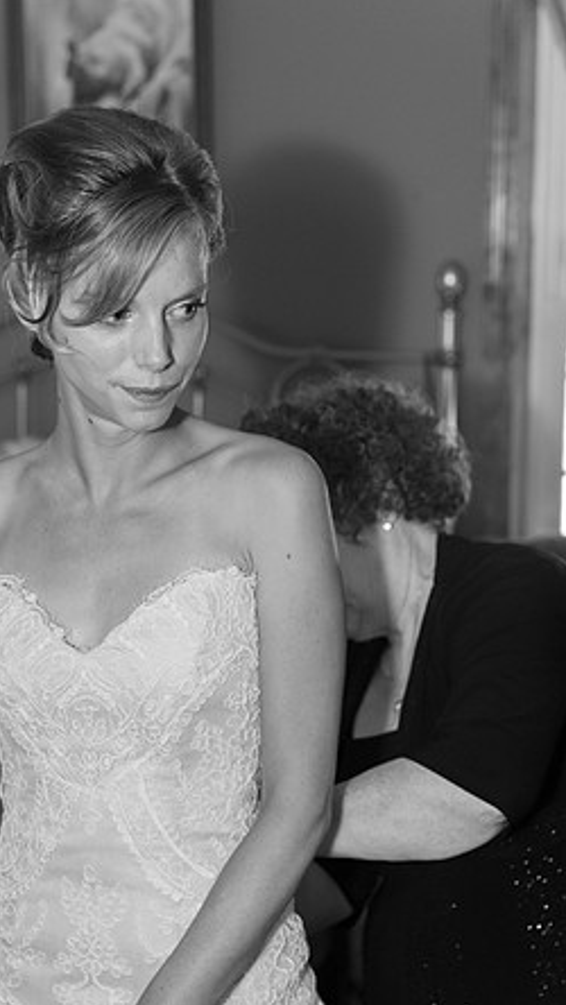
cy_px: 500
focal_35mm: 70
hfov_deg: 17.2
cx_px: 241
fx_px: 1866
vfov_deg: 30.1
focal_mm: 66
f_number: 4.5
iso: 1600
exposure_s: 1/60
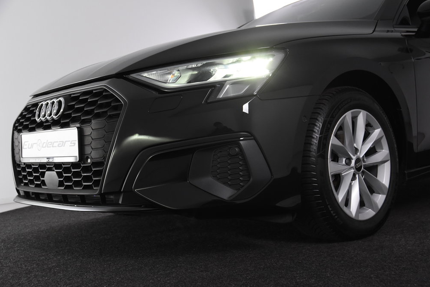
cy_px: 142
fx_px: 514
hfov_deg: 45.4
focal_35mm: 43
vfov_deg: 31.2
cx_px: 216
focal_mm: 28
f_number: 5
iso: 1600
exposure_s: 1/100
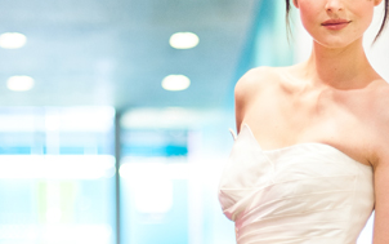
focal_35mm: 152
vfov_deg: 8.4
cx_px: 287
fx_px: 1612
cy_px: 382
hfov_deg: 13.7
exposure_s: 1/100
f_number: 1.4
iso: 400
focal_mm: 50
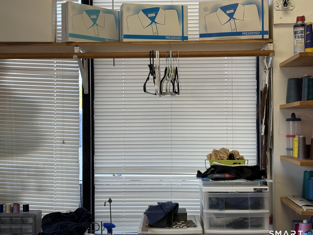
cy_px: 117
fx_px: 488
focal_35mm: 54
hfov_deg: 35.5
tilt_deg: +0.4
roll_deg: +0.4
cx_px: 155
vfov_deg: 27.0
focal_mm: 5.96
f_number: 1.6
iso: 32
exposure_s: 1/122
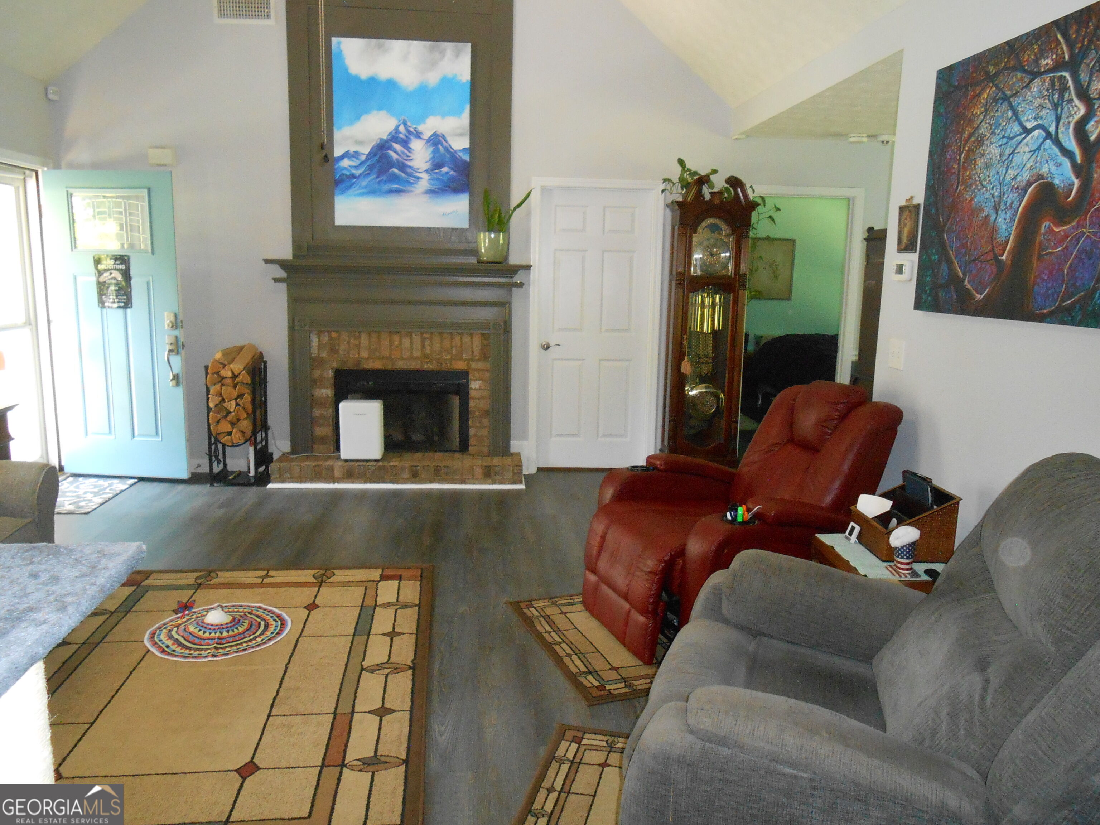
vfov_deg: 53.1
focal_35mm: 26
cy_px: 412
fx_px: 826
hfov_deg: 67.3
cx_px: 550
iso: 500
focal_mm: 4.6
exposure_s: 1/25
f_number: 3.5
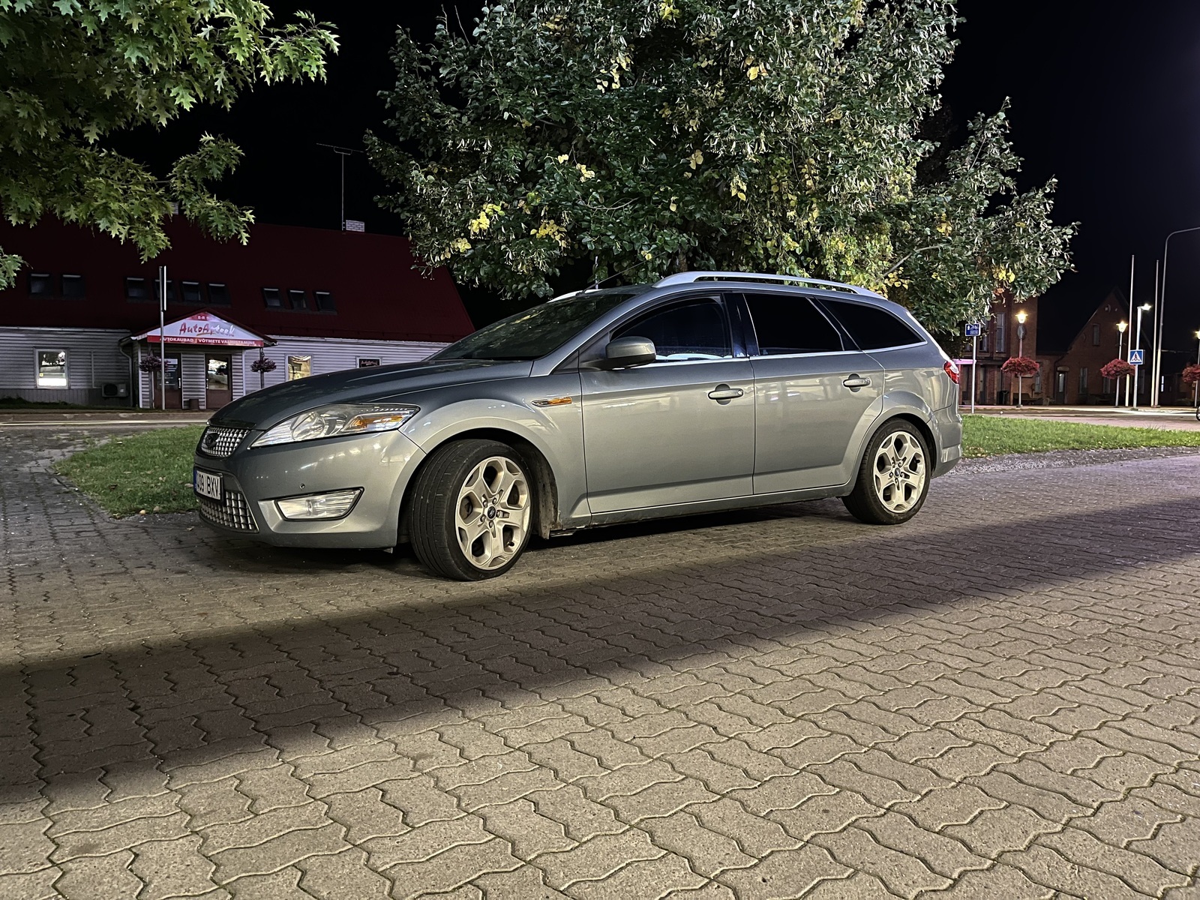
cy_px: 450
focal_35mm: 26
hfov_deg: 67.3
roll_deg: -0.4
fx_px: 901
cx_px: 600
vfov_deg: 53.1
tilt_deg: -3.7
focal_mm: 5.1
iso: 640
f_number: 1.6
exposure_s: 1/15
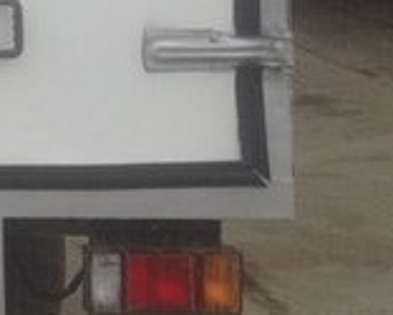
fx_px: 1583
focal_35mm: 136
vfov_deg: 10.7
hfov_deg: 12.7
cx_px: -350
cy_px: -248
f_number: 2.4
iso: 50
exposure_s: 1/645
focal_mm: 4.12
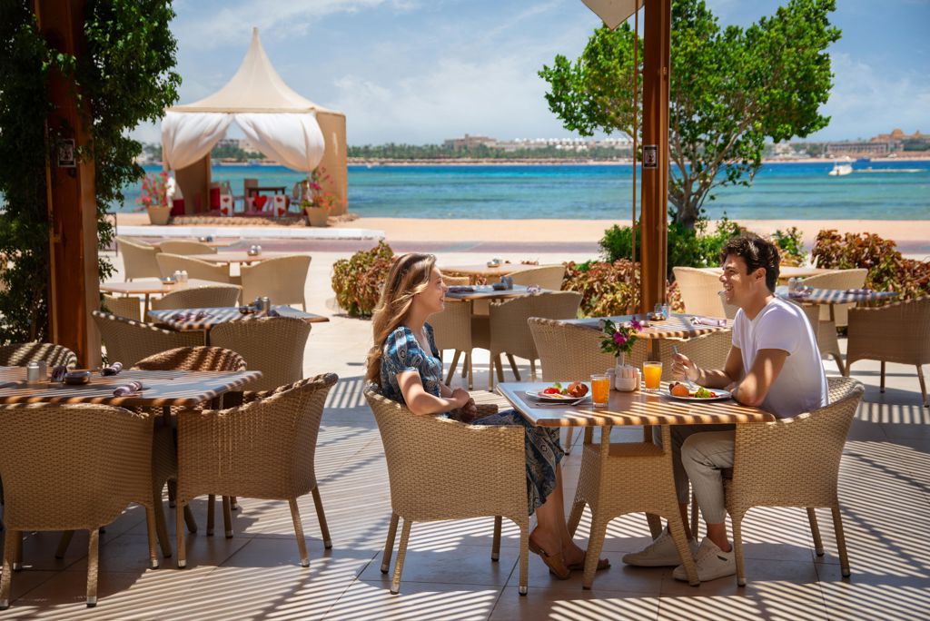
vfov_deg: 23.4
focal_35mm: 58
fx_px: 1499
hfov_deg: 34.5
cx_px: 465
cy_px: 310
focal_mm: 58
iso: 50
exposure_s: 1/1000
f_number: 5.6
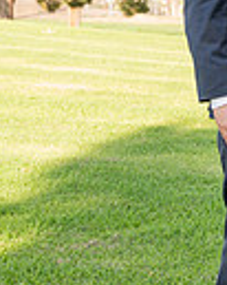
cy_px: 86
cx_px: 535
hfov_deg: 9.0
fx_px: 1312
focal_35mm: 156
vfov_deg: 12.3
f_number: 4
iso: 80
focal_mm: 32
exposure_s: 1/160
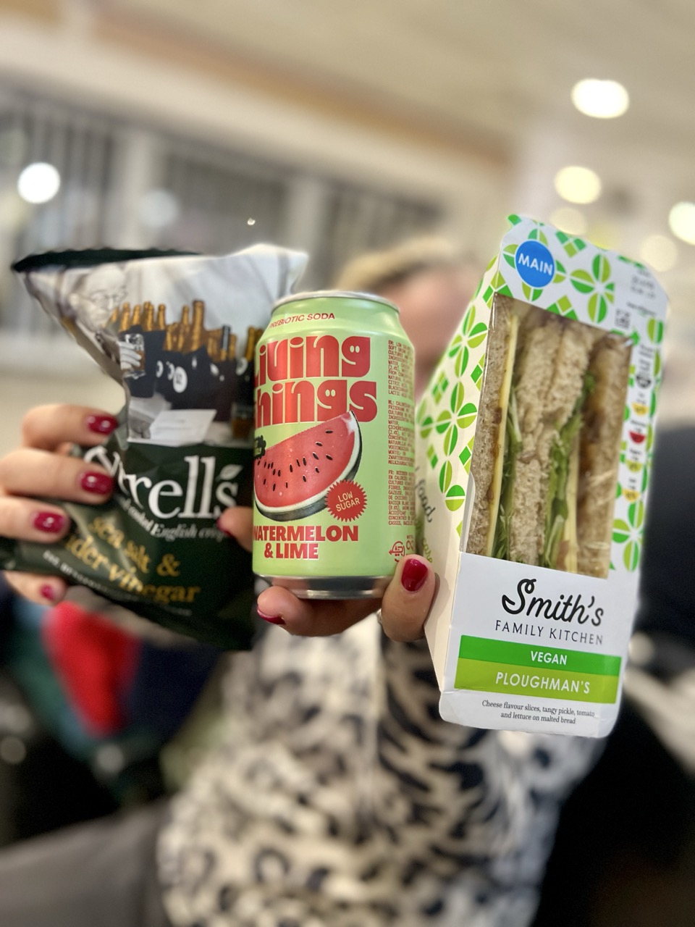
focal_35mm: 26
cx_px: 348
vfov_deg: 67.3
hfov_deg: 53.1
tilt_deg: -14.4
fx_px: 696
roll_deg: -9.4
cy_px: 464
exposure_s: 1/60
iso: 320
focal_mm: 5.7
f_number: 1.5
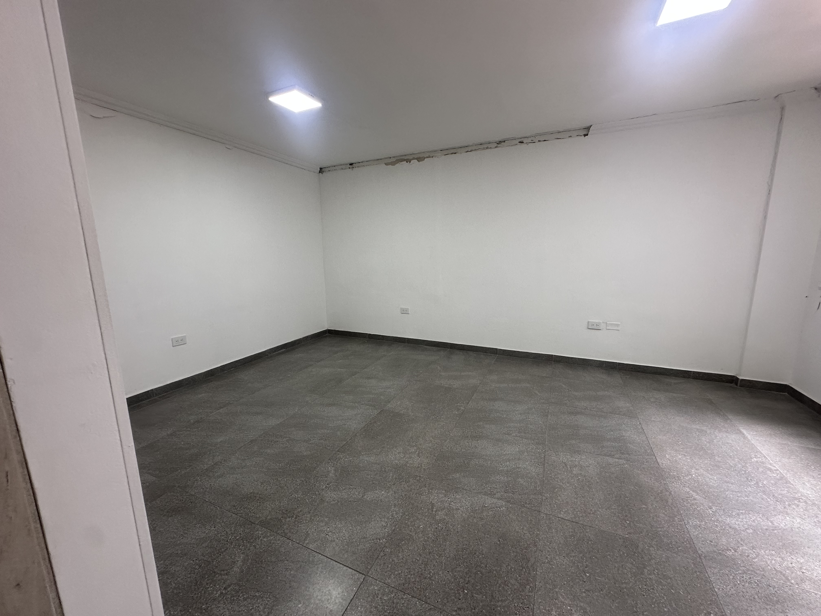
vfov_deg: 85.7
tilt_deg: -9.0
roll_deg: +0.6
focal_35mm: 14
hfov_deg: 102.1
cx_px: 410
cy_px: 308
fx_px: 332
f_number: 2.2
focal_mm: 2.22
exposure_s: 1/120
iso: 160
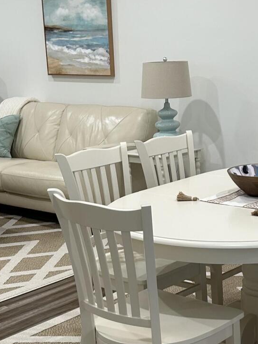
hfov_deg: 20.4
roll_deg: +1.5
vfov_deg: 26.8
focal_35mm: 72
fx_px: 715
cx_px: 170
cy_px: 235
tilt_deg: -14.8
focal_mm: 5.7
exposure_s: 1/60
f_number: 1.5
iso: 100
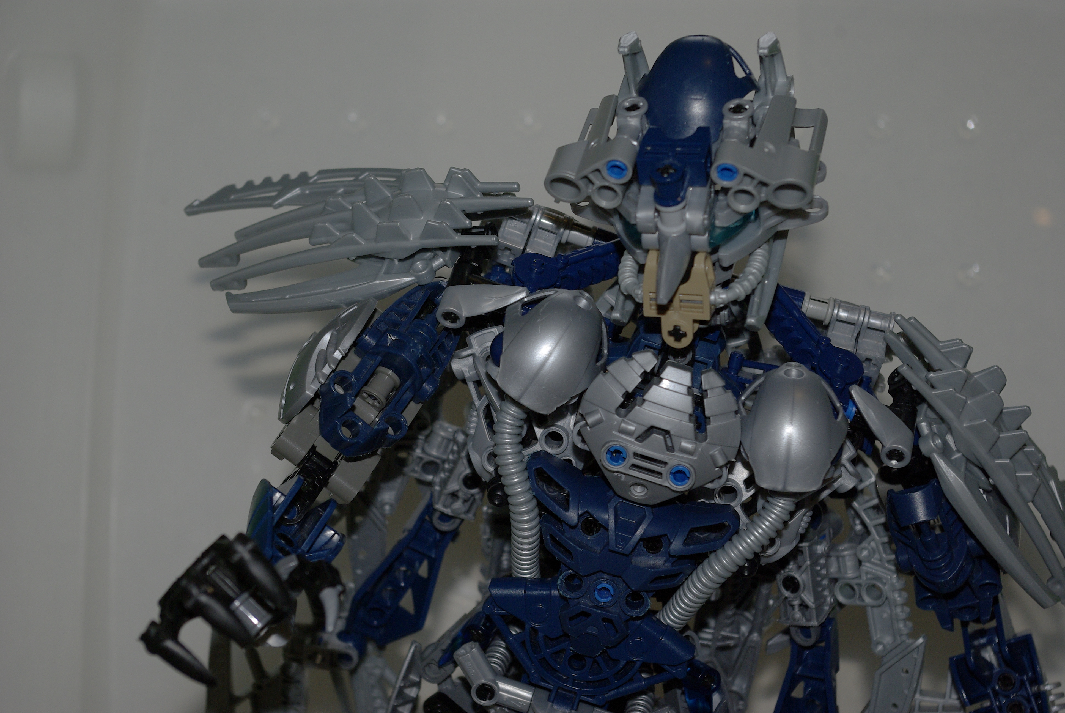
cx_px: 532
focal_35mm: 82
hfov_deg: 24.6
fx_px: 2444
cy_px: 356
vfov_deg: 16.6
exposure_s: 1/60
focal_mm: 55
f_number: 8
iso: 400
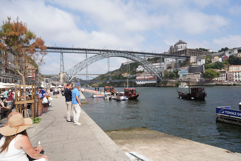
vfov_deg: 53.1
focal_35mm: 24
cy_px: 80
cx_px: 120
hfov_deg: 73.7
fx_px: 161
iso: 100
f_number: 13
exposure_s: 1/100
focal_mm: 24
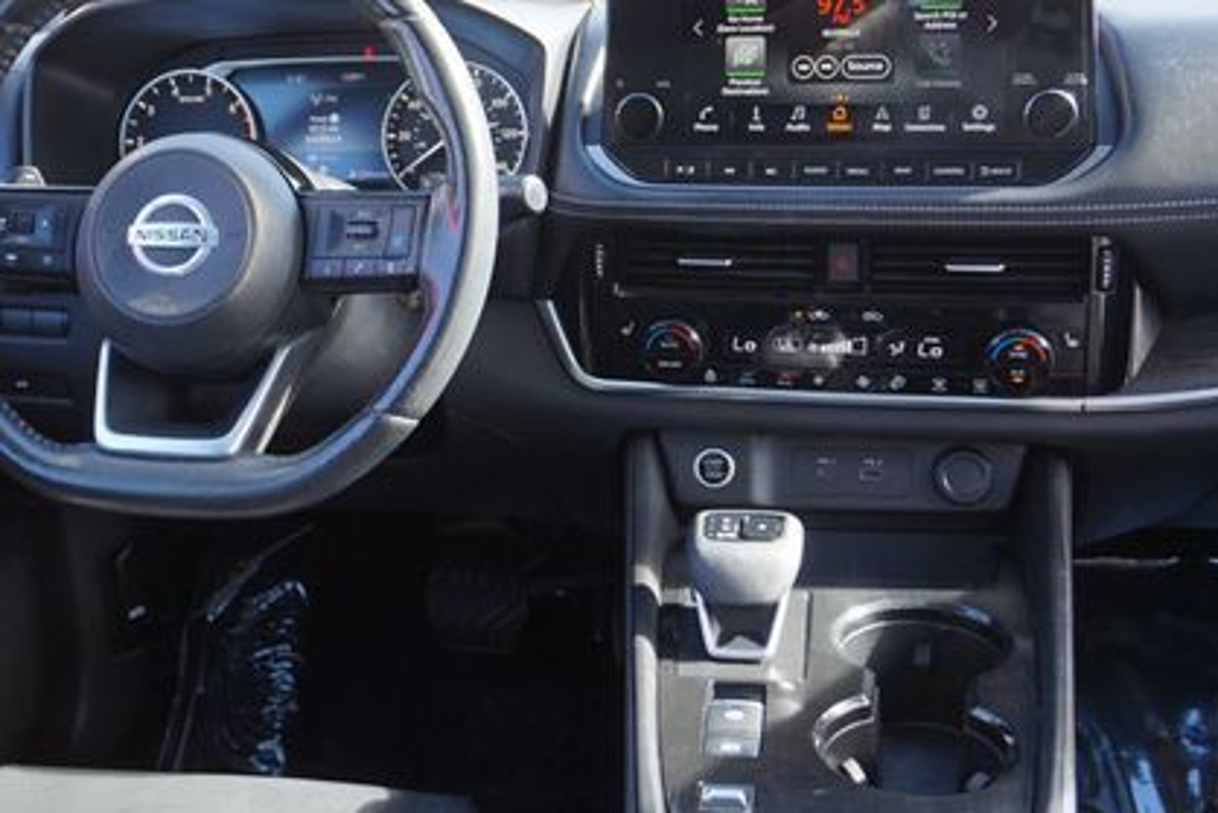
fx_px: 1786
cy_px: 341
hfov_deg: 37.4
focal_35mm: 53
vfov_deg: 25.6
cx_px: 440
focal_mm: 23
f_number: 4
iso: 200
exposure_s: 1/60
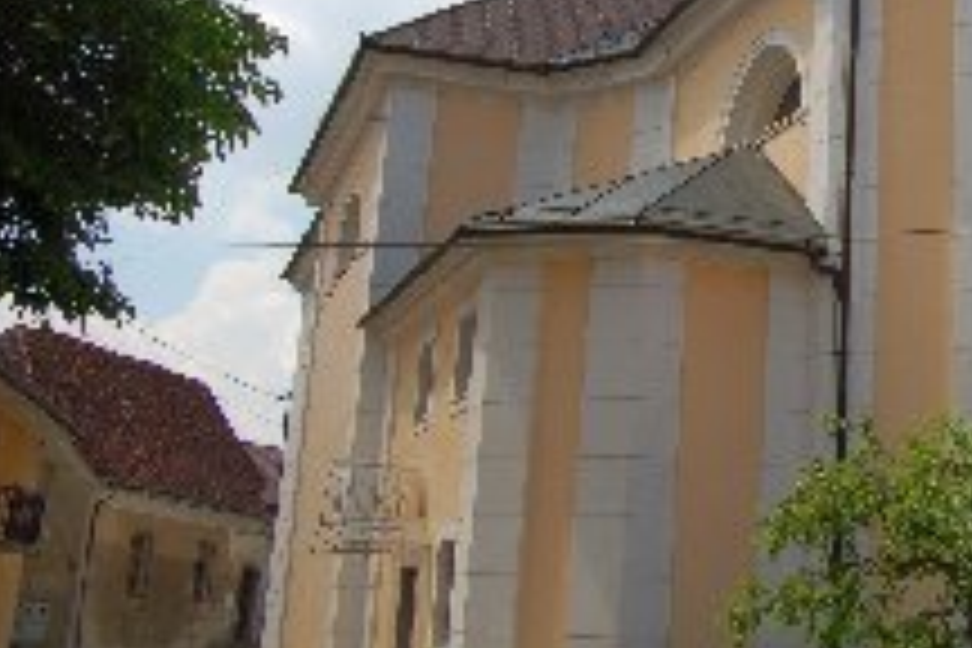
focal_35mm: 59
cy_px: 106
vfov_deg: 22.6
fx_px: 1594
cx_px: 911
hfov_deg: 31.9
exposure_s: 1/320
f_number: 10
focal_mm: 19
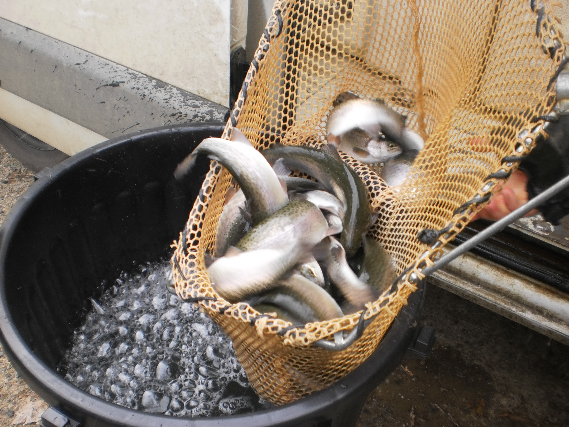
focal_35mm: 36
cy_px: 214
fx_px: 592
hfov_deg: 51.4
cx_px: 284
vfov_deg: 39.7
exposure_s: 1/125
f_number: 3.1
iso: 100
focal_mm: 6.3
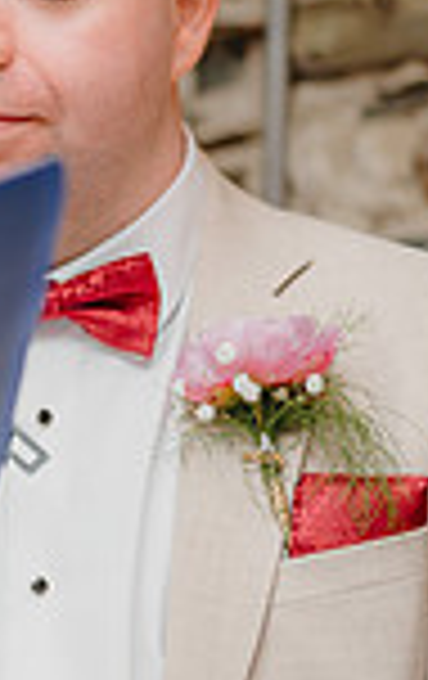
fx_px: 2730
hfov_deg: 8.7
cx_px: -235
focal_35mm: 147
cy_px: 303
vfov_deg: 14.2
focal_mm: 35
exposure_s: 1/200
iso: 100
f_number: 1.4
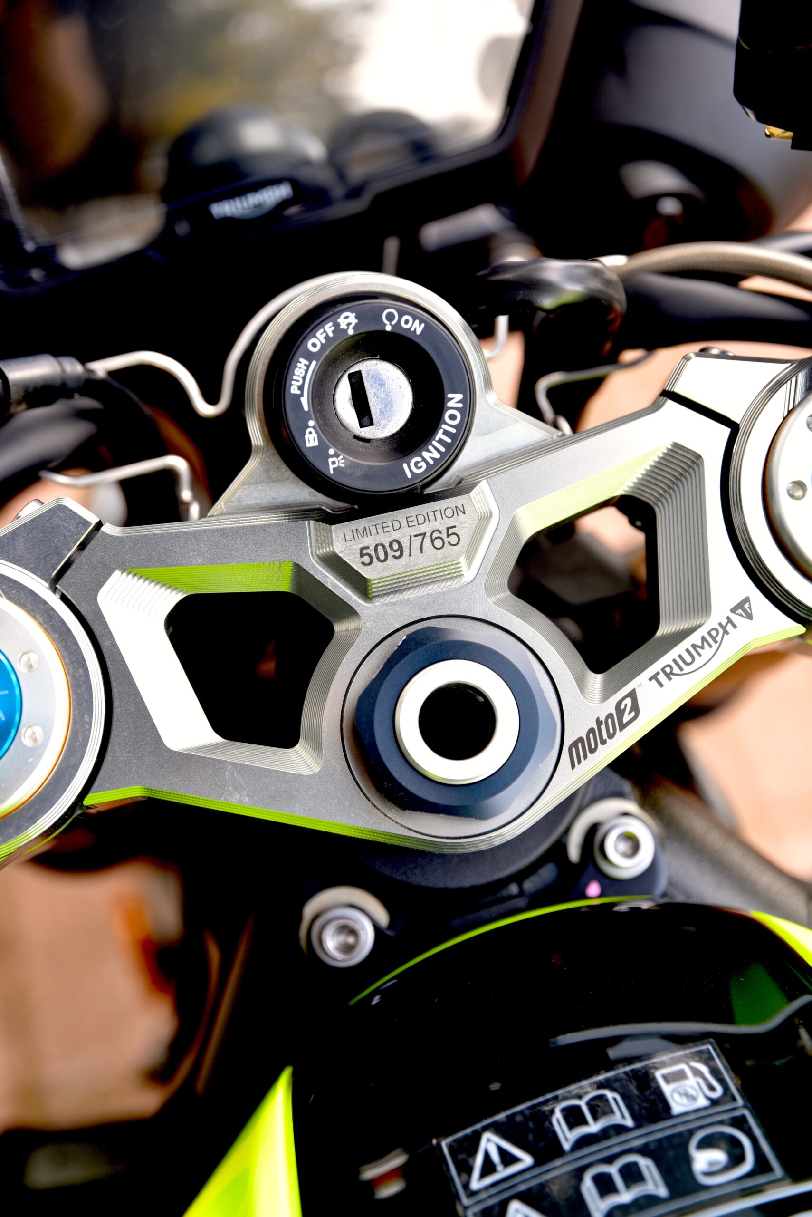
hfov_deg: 19.5
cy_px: 608
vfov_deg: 28.8
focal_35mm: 70
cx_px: 406
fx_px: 2366
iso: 200
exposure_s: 1/60
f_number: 4
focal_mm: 70
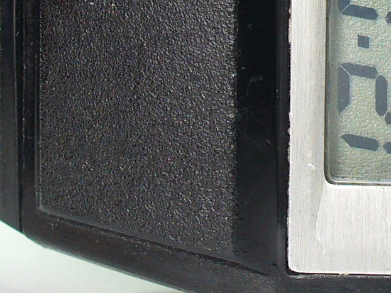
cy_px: -48
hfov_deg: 11.3
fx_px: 1953
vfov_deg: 8.5
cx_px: 402
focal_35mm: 173
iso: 80
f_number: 2.9
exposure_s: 1/30
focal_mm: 7
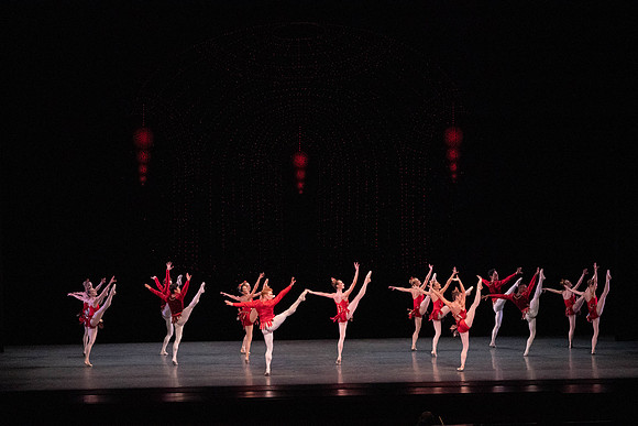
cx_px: 319
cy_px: 213
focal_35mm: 100
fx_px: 1773
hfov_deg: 20.4
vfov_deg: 13.7
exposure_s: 1/500
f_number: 11
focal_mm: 100
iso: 16000
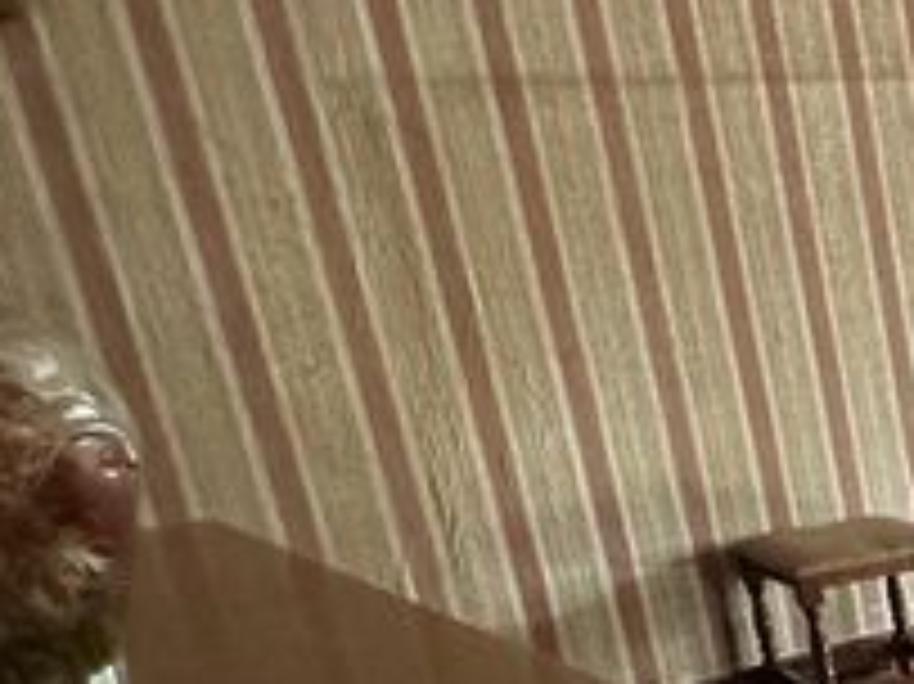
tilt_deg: -21.0
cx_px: 1661
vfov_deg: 20.2
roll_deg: +1.3
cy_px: 770
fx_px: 1821
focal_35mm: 69
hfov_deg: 20.1
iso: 400
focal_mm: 2.22
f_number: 2.2
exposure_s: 1/60
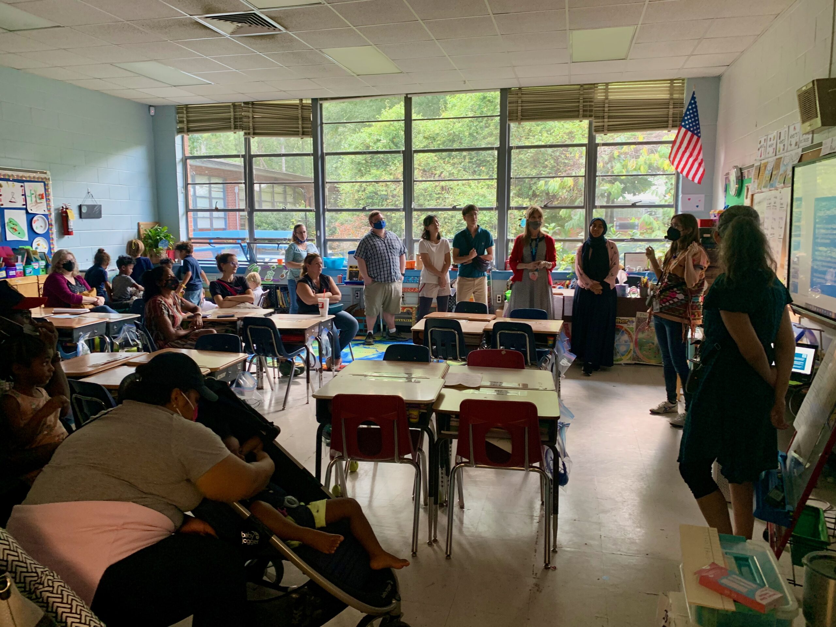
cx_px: 418
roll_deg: +0.7
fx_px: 628
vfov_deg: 53.1
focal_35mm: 26
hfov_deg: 67.3
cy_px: 314
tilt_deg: -7.8
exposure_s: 1/60
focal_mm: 4.25
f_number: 1.8
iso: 100
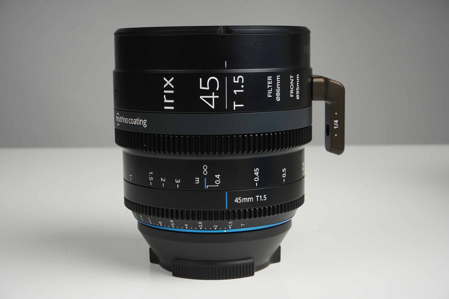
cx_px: 224
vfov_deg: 23.3
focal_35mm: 58
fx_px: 723
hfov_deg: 34.5
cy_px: 150
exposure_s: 1/160
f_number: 18
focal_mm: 58
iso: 160
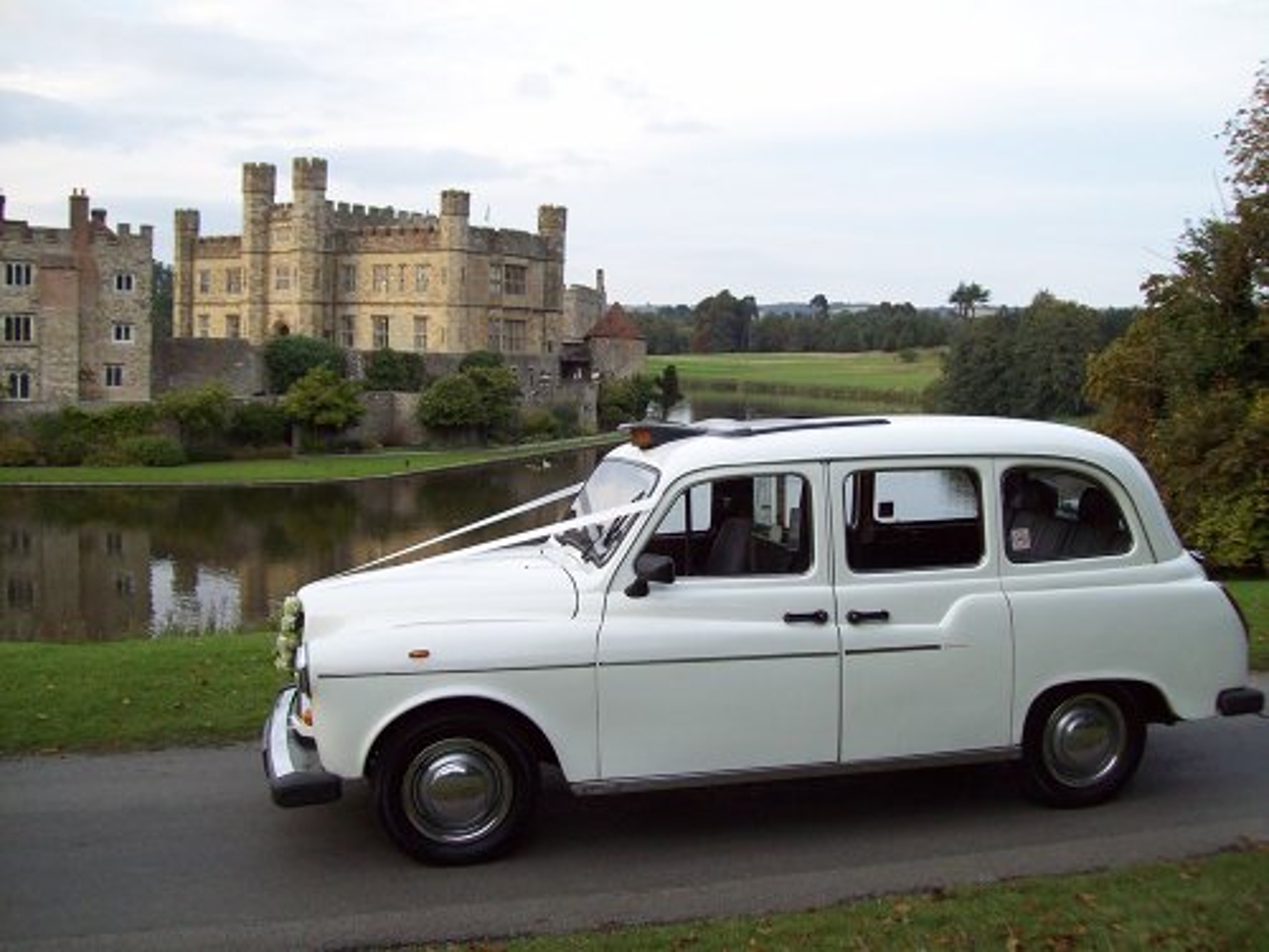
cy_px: 476
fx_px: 1320
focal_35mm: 36
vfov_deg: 39.7
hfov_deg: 51.4
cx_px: 634
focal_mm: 6
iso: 80
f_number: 2.7
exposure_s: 1/137
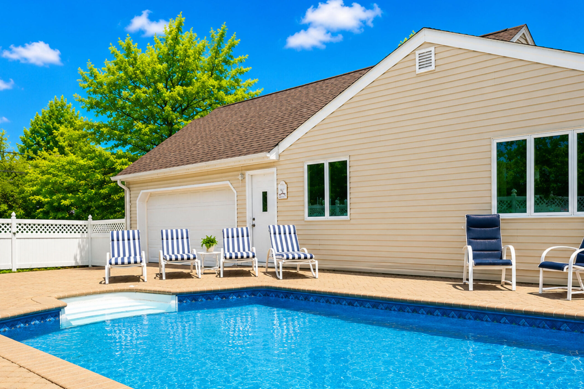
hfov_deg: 54.3
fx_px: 568
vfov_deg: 37.7
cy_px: 230
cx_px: 329
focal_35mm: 35
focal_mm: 29
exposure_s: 1/125
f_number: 8
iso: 64
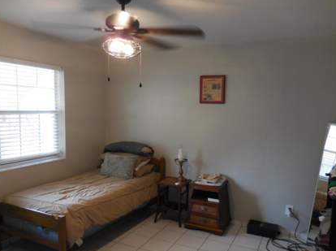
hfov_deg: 61.7
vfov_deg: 48.0
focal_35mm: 29
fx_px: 281
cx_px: 163
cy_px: 143
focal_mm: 4.5
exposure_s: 1/30
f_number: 3.3
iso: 360
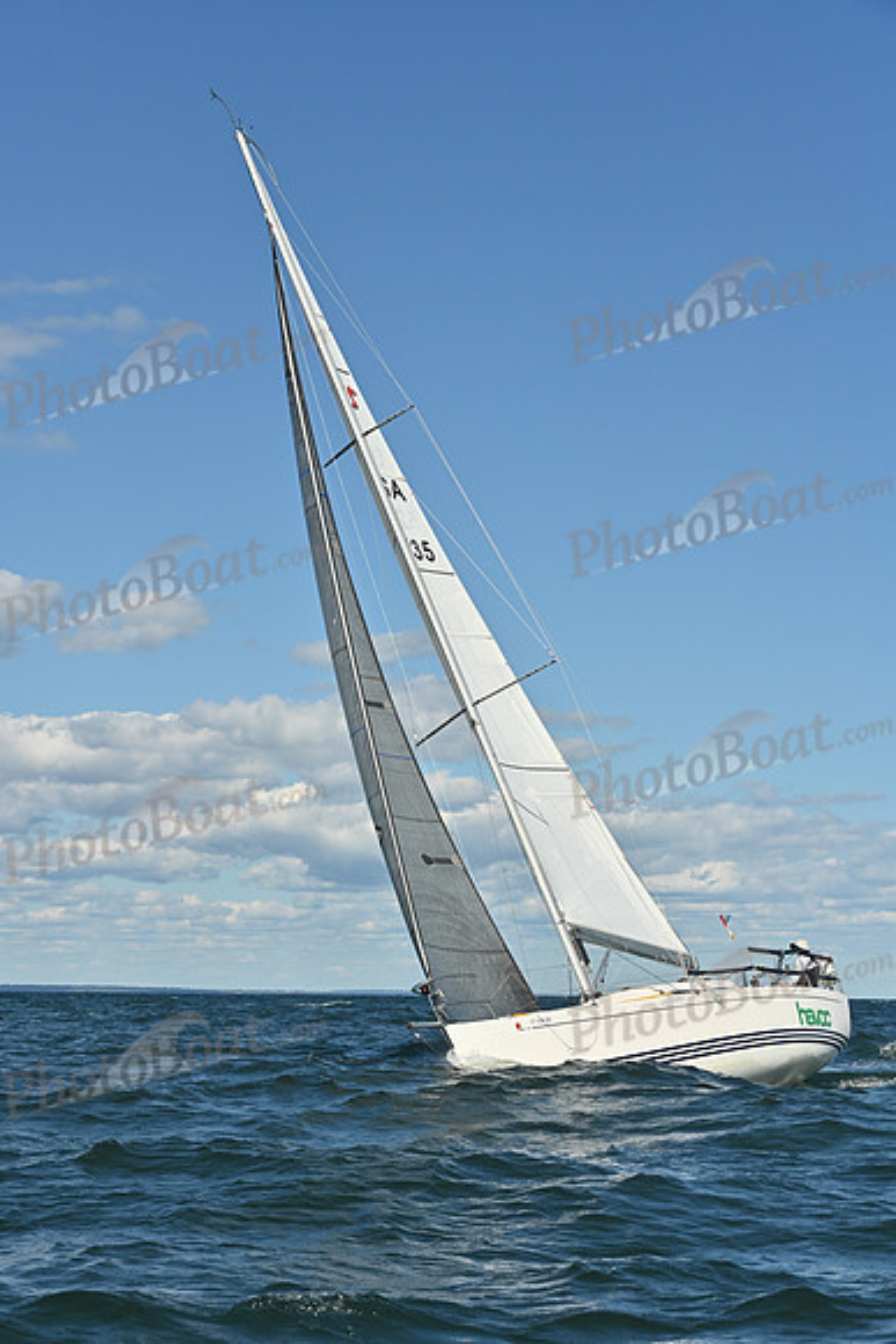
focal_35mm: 70
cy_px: 672
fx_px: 2612
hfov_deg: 19.5
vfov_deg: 28.8
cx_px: 448
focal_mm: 70
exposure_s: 1/1600
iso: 320
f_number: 8
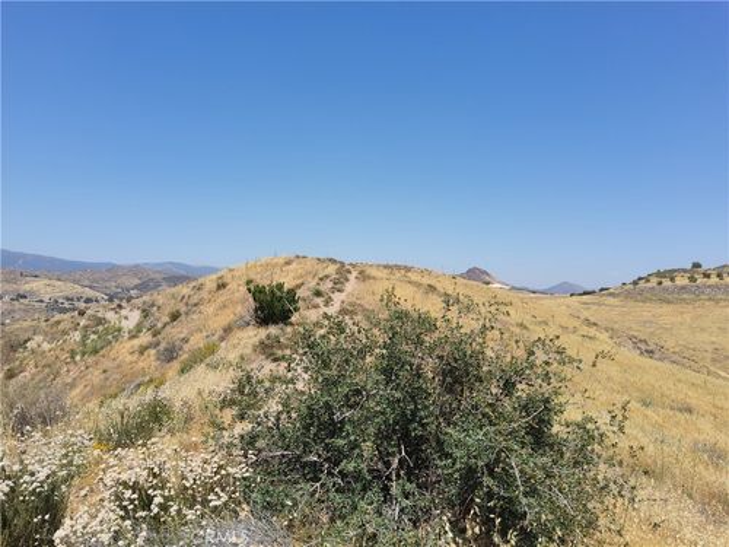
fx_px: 526
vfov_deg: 54.9
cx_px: 364
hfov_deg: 69.4
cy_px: 274
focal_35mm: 25
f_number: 2
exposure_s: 1/1728
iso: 32
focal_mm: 3.08
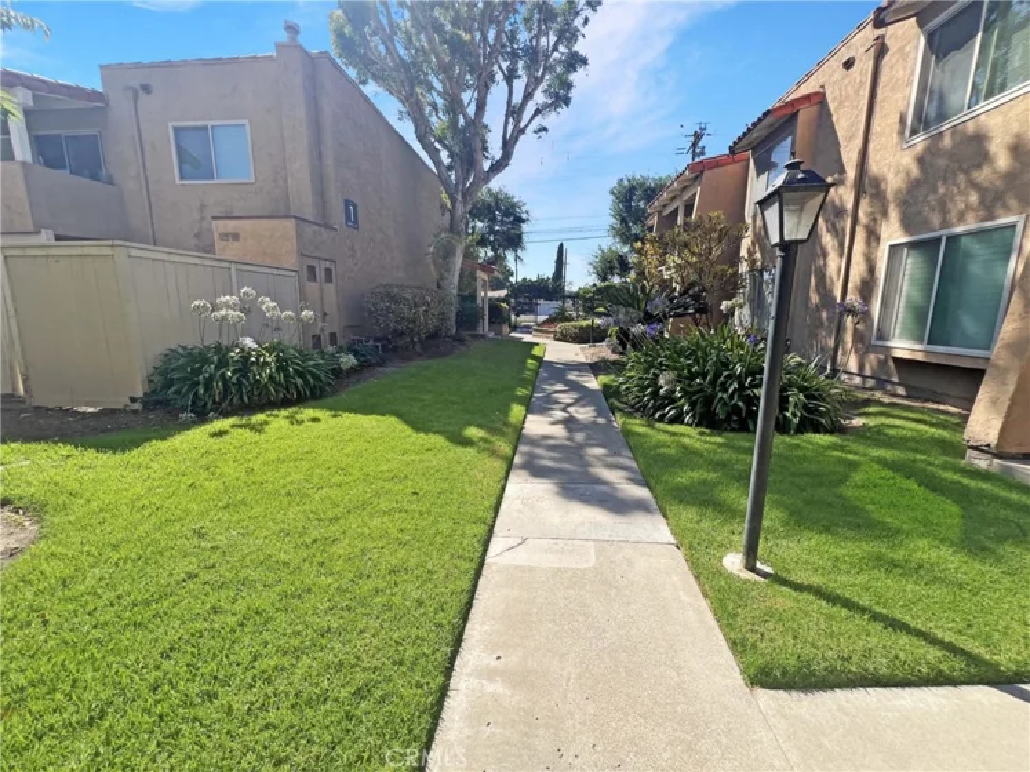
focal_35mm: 13
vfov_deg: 89.9
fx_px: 387
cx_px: 515
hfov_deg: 106.2
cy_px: 386
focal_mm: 1.57
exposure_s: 1/763
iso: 32
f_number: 1.8
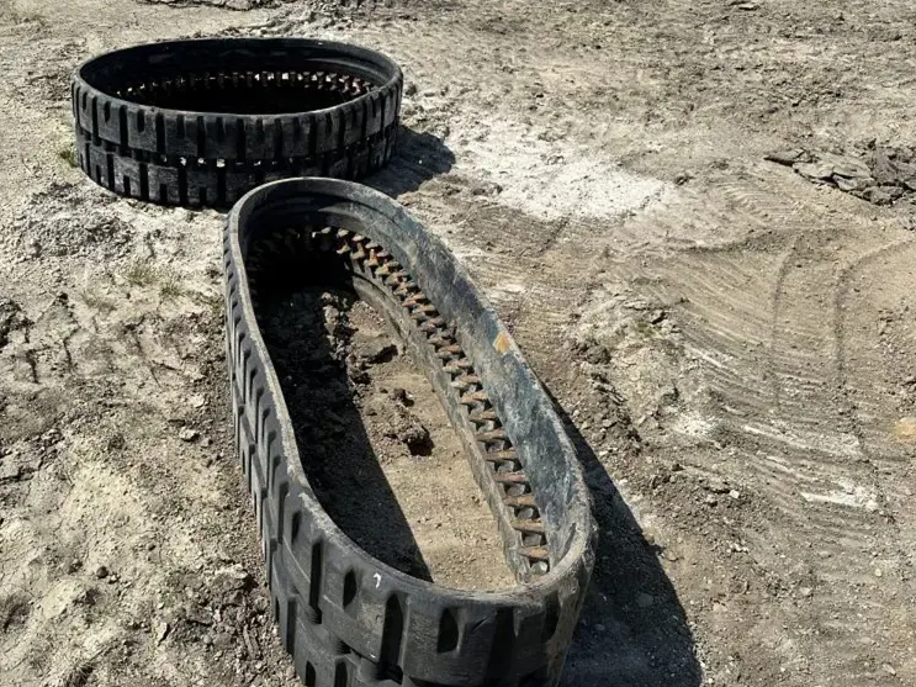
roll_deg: -0.9
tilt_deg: -27.2
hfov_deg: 58.0
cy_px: 368
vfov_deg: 45.4
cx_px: 374
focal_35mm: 31
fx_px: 820
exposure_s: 1/4545
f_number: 1.78
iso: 80
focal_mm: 6.86
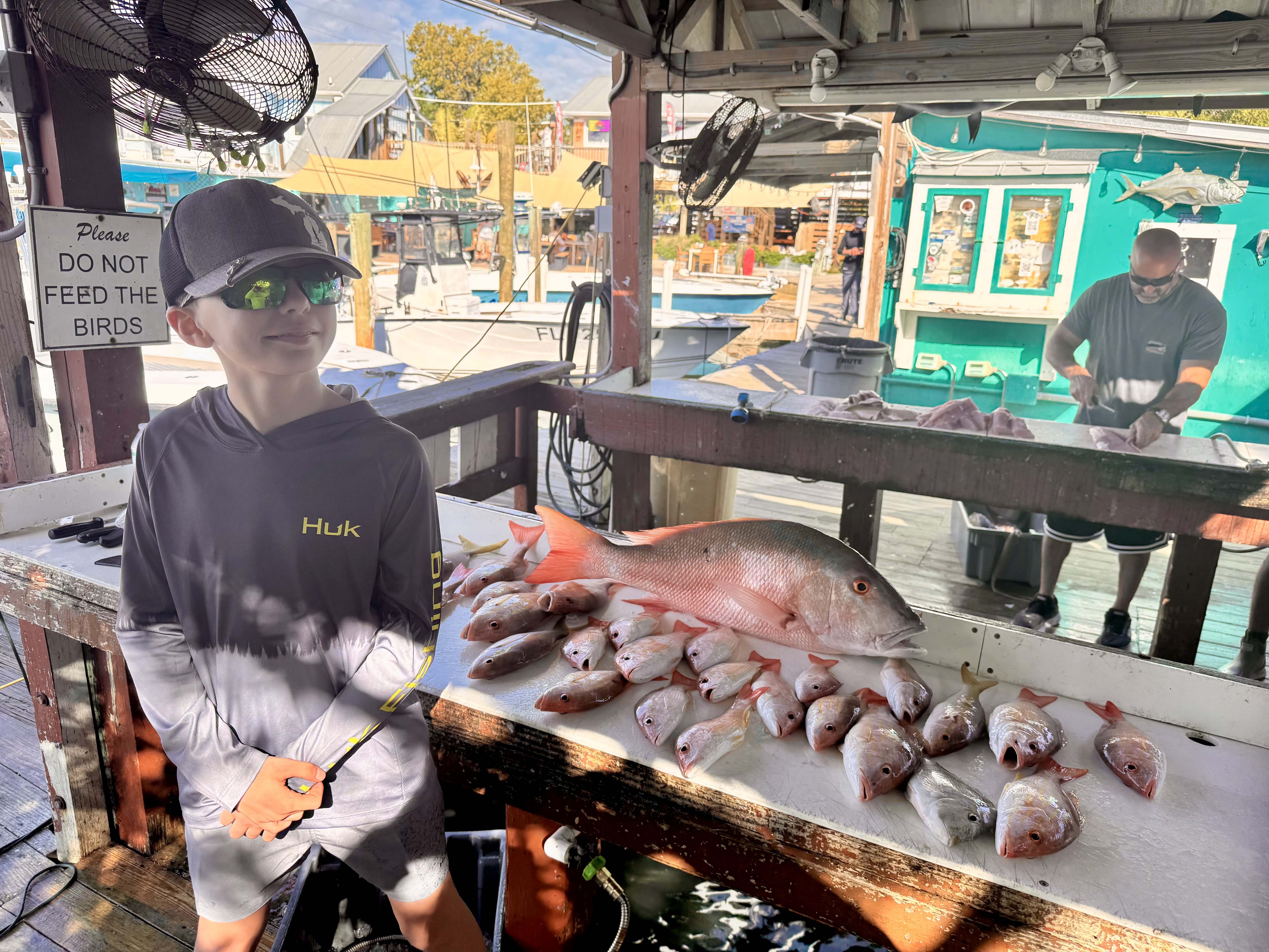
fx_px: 880
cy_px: 476
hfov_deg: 71.6
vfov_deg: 56.8
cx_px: 634
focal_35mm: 24
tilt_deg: -17.9
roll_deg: -3.4
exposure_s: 1/1366
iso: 80
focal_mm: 6.76
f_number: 1.78
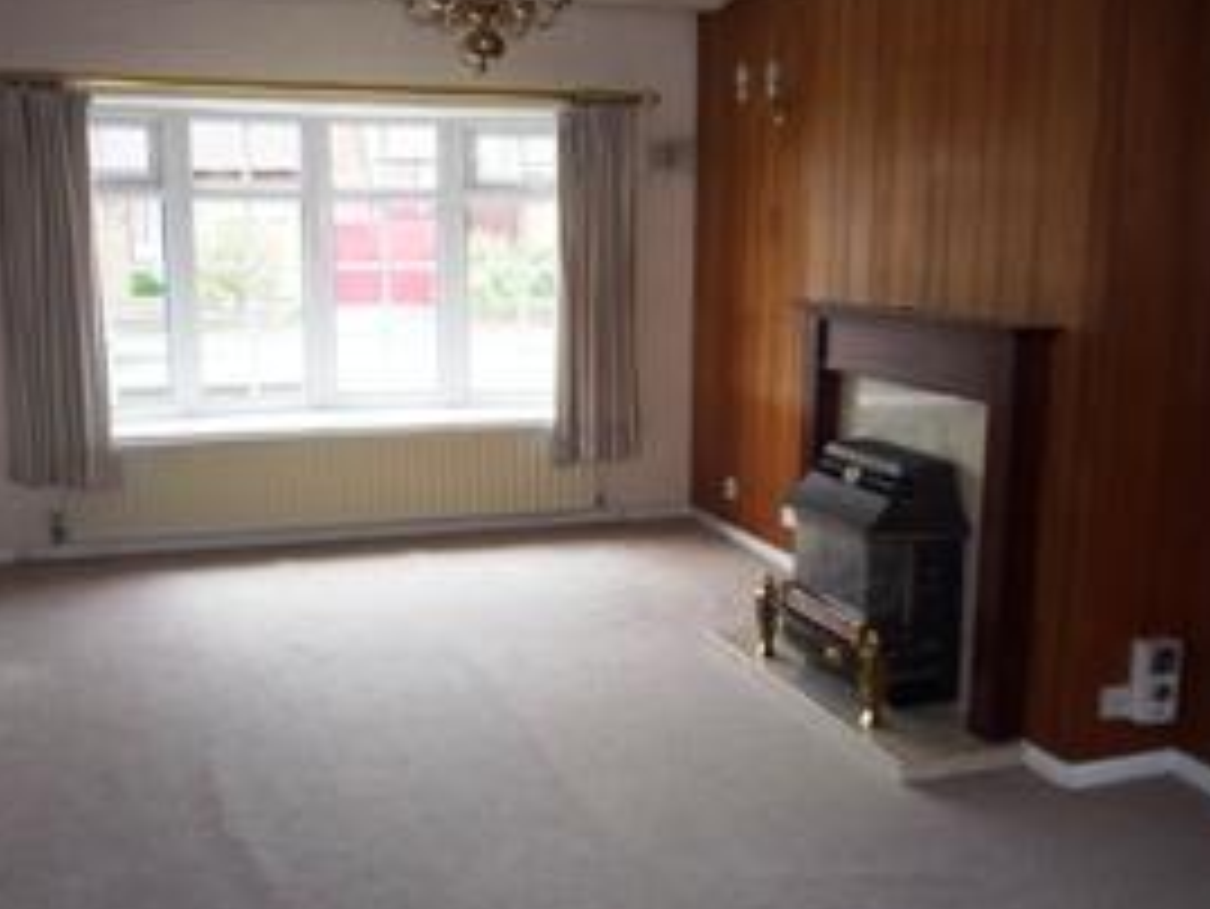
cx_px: 639
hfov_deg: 46.8
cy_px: 506
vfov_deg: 35.9
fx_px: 1399
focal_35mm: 40
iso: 100
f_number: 3.3
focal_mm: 5.2
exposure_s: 1/30
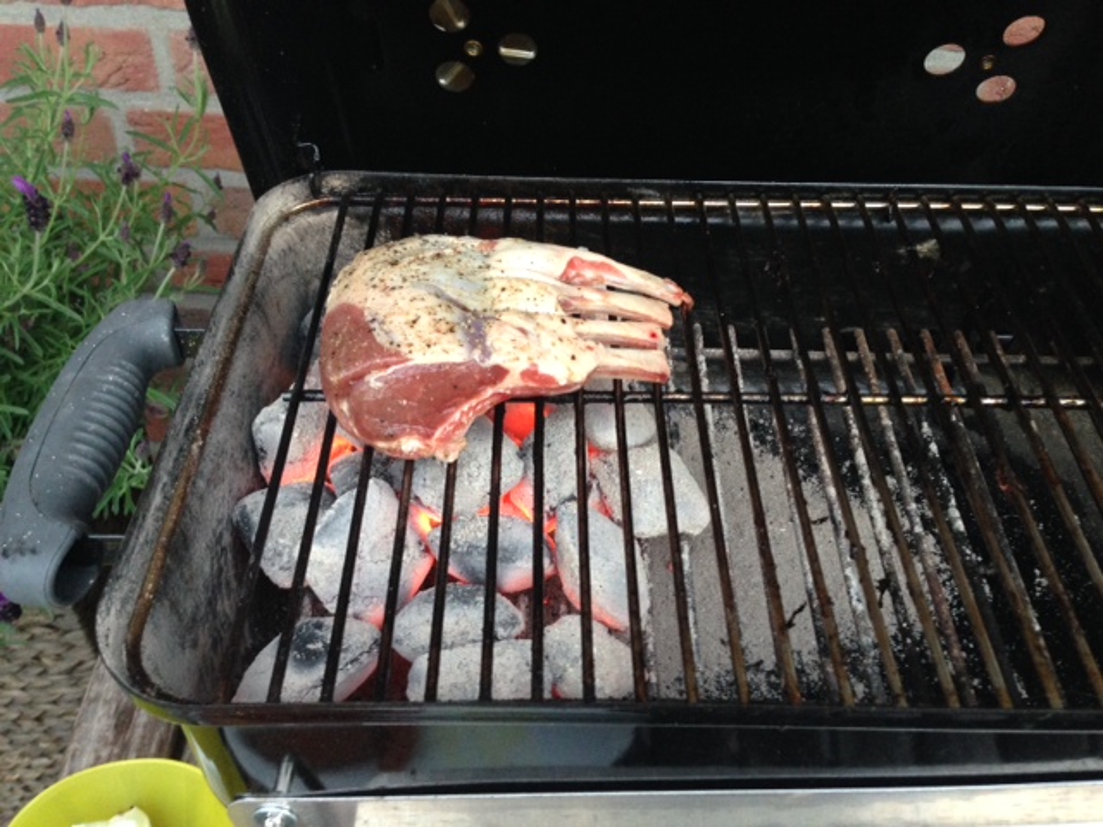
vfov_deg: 42.9
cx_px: 552
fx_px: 1052
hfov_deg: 55.4
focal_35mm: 33
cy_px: 414
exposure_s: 1/20
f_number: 2.4
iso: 250
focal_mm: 4.12
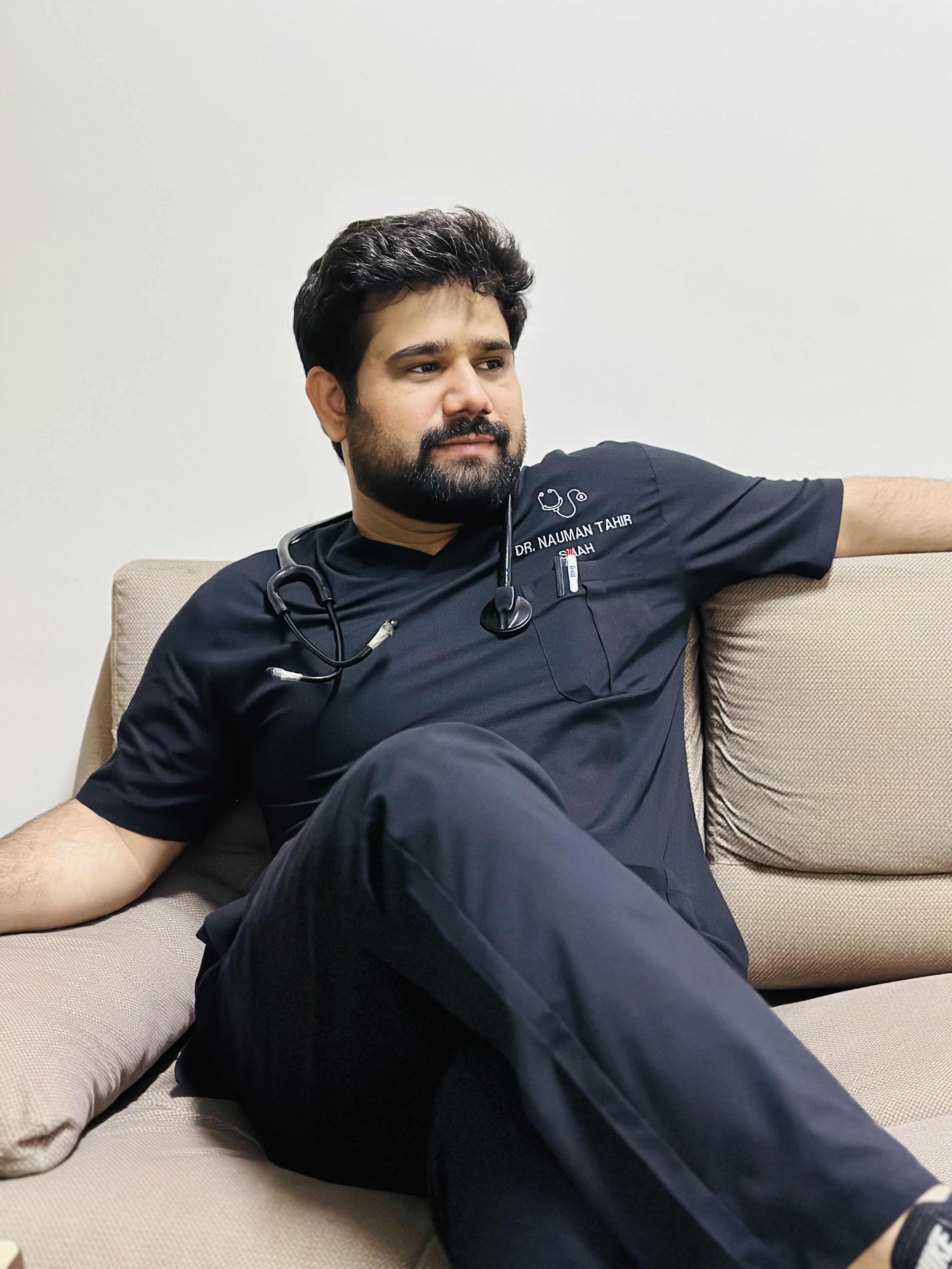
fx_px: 1760
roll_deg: -0.2
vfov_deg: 39.7
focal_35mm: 48
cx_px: 476
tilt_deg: -3.0
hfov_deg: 30.3
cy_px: 634
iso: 800
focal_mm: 6.86
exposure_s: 1/37
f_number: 1.78
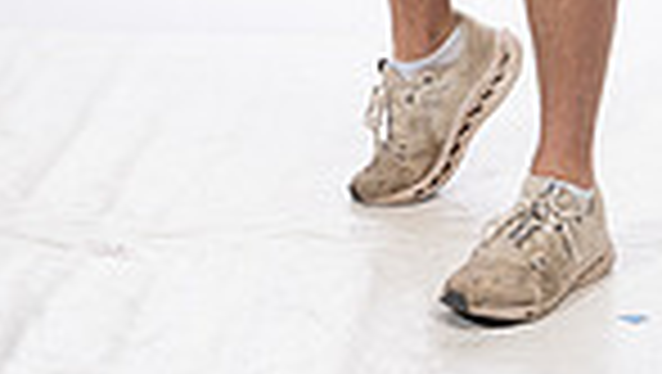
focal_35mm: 163
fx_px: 2864
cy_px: -478
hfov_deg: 13.1
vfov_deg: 7.1
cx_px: 594
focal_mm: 51
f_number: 7.1
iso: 640
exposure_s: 1/250
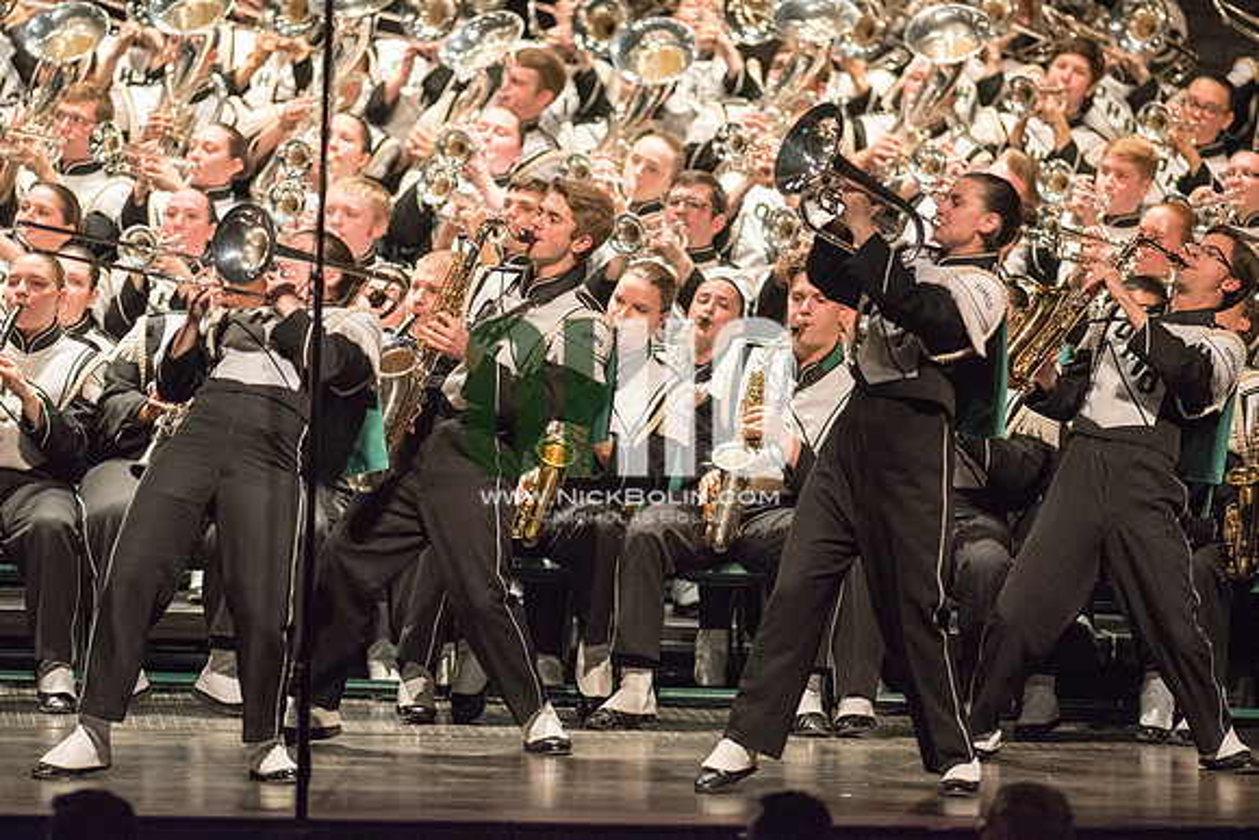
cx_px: 630
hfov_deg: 6.9
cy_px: 420
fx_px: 10494
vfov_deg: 4.6
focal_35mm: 300
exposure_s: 1/500
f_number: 2.8
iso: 4000
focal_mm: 300
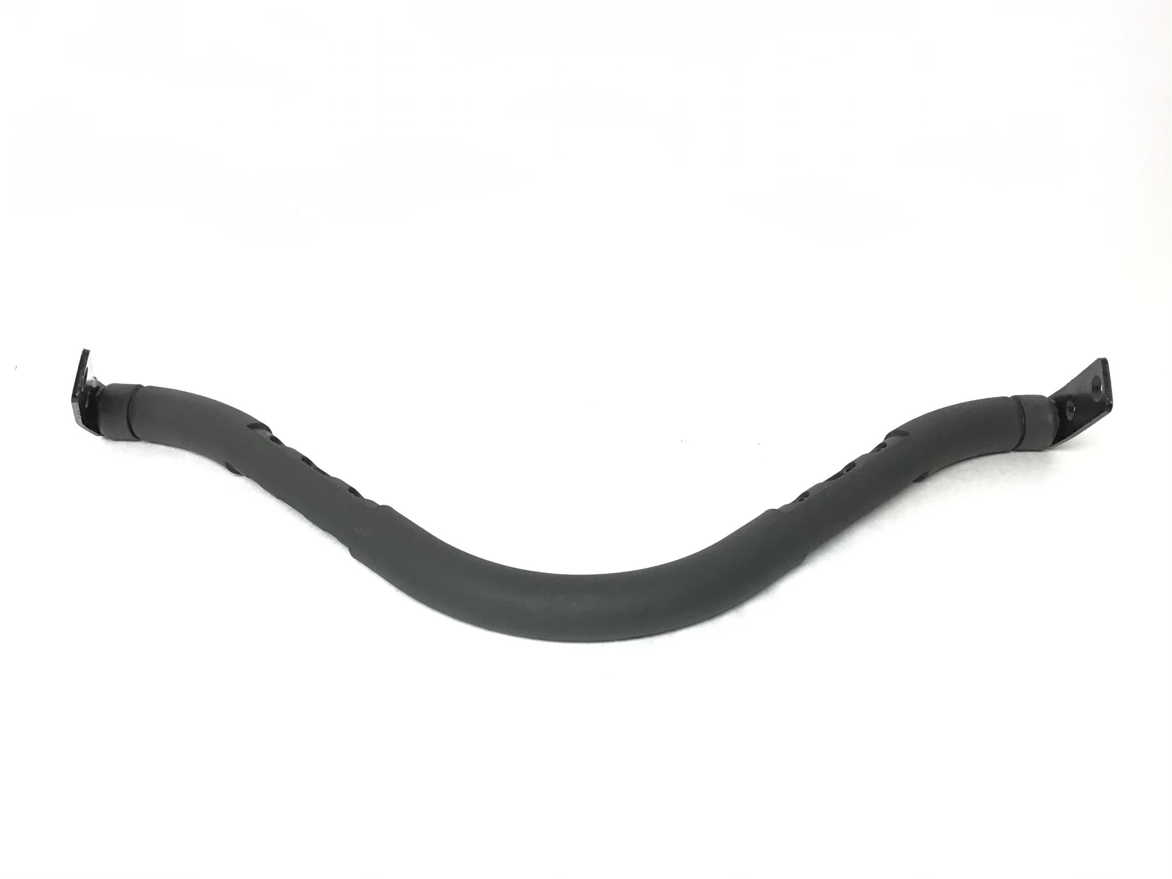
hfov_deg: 58.3
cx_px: 586
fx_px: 1050
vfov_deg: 45.4
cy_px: 440
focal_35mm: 31
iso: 40
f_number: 2.4
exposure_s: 1/30
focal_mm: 3.3
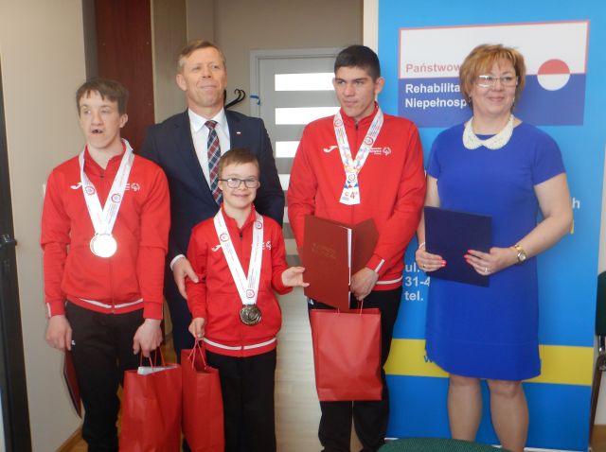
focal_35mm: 37
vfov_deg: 38.6
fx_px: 647
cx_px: 303
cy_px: 226
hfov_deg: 50.2
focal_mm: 6.6
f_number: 4.2
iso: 180
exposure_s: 1/30
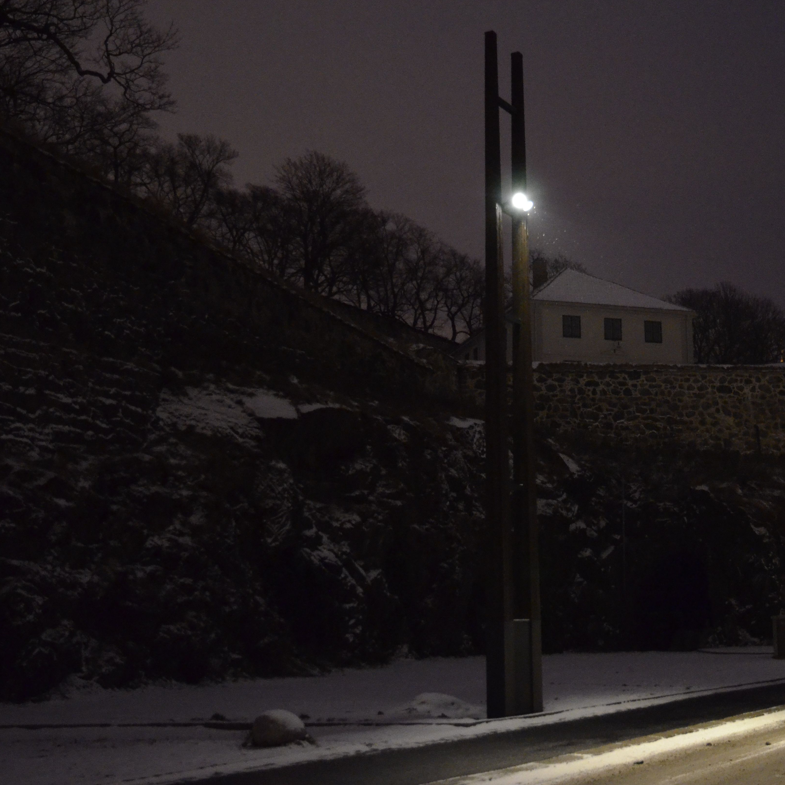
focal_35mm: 49
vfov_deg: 34.9
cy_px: 395
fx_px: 1248
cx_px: 532
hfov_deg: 34.5
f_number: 4
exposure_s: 1/15
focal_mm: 25
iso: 4000
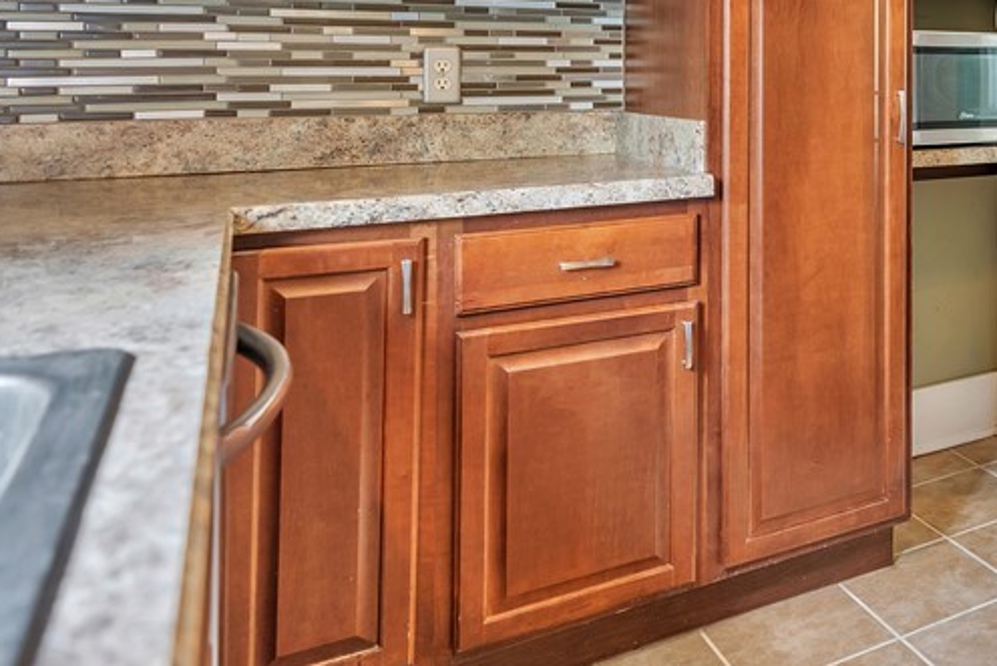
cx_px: 1063
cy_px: 44
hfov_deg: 43.7
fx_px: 970
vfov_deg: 35.3
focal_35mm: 35
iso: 400
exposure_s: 1/40
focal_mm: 16
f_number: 2.8
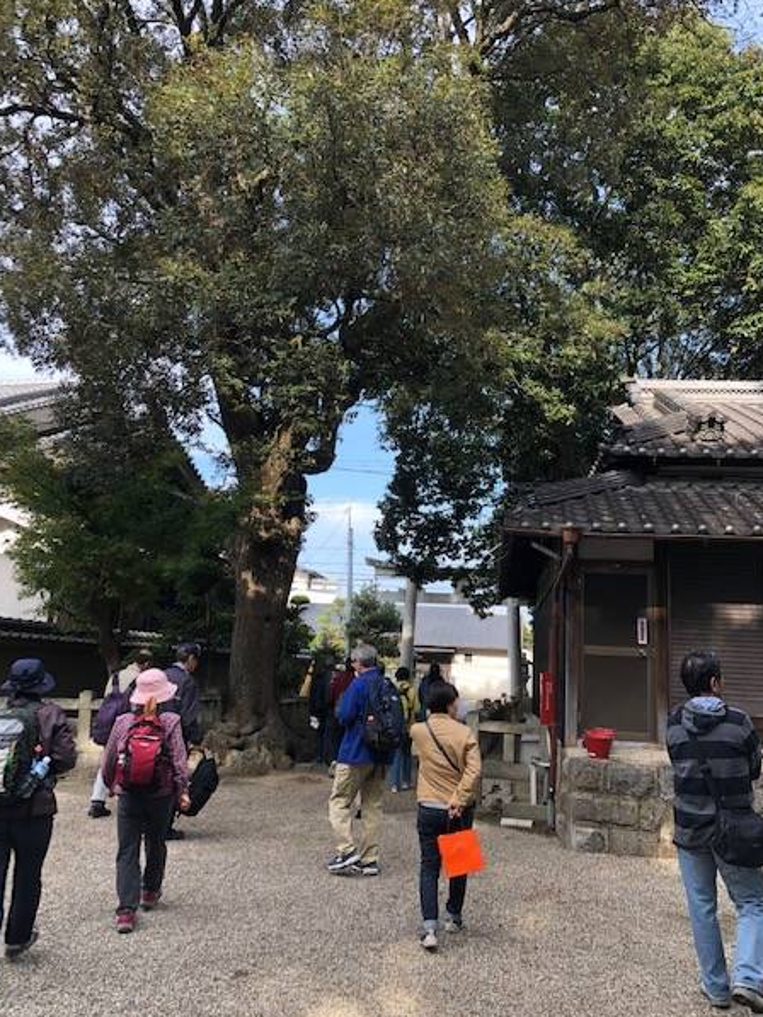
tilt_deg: +11.4
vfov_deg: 60.0
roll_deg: -1.3
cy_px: 508
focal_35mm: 30
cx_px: 371
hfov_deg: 46.8
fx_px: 881
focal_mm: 3.99
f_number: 1.8
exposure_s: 1/209
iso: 20
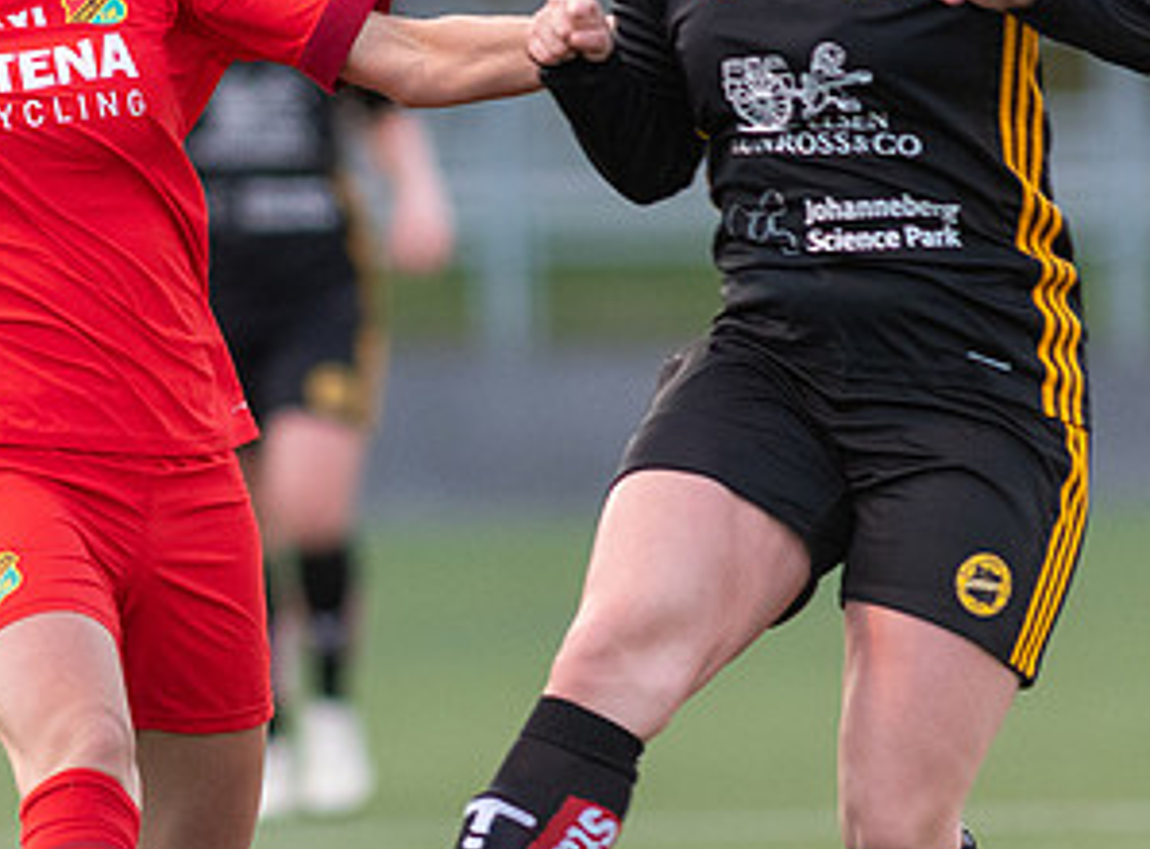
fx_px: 35942
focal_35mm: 1088
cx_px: 5
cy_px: 596
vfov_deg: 1.4
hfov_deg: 1.8
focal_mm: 300
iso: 1600
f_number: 3.2
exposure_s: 1/800
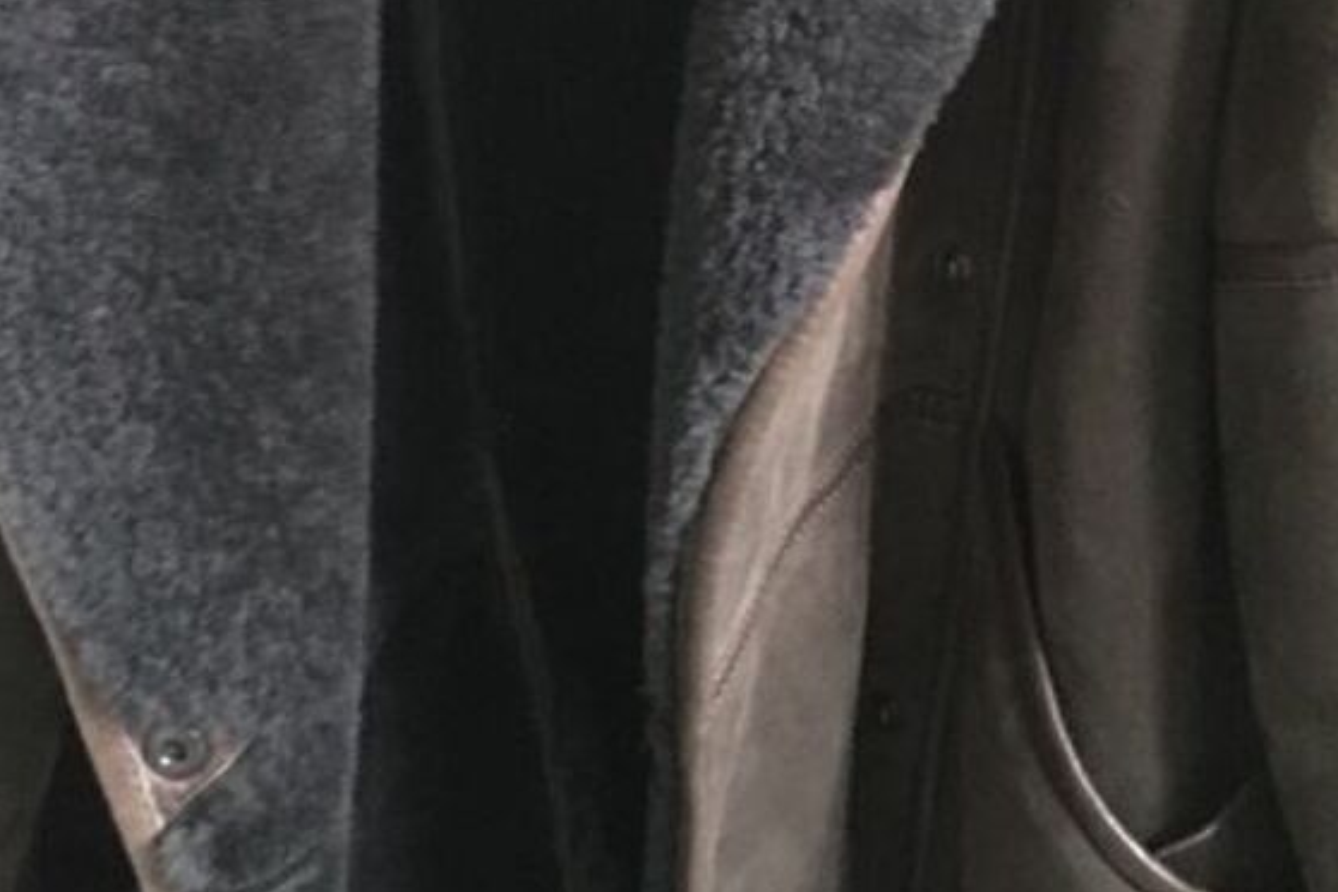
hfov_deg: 28.1
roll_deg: -2.9
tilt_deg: -20.3
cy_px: 49
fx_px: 2676
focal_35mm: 72
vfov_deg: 18.5
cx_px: 717
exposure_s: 1/4
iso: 250
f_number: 2.2
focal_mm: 4.15
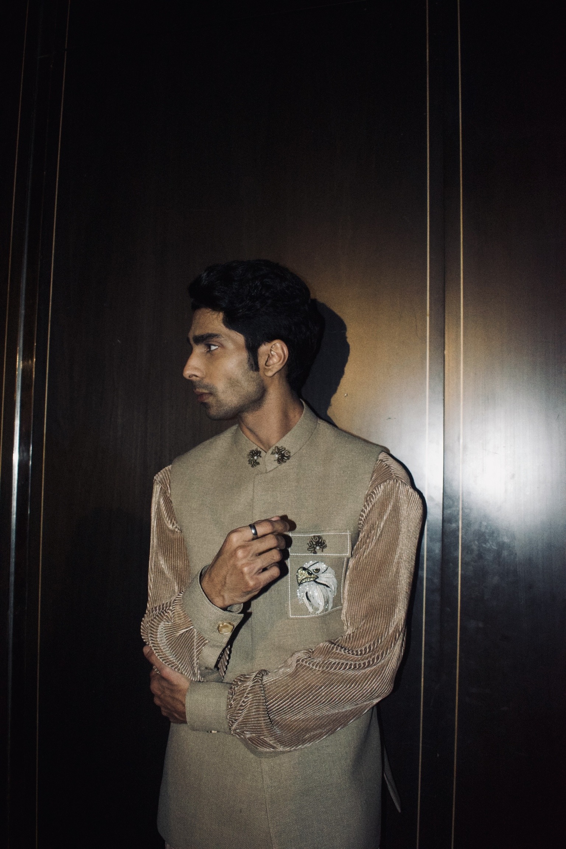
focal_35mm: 30
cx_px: 283
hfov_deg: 43.6
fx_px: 707
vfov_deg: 61.9
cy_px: 424
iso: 5000
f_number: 4
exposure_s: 1/200
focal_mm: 20
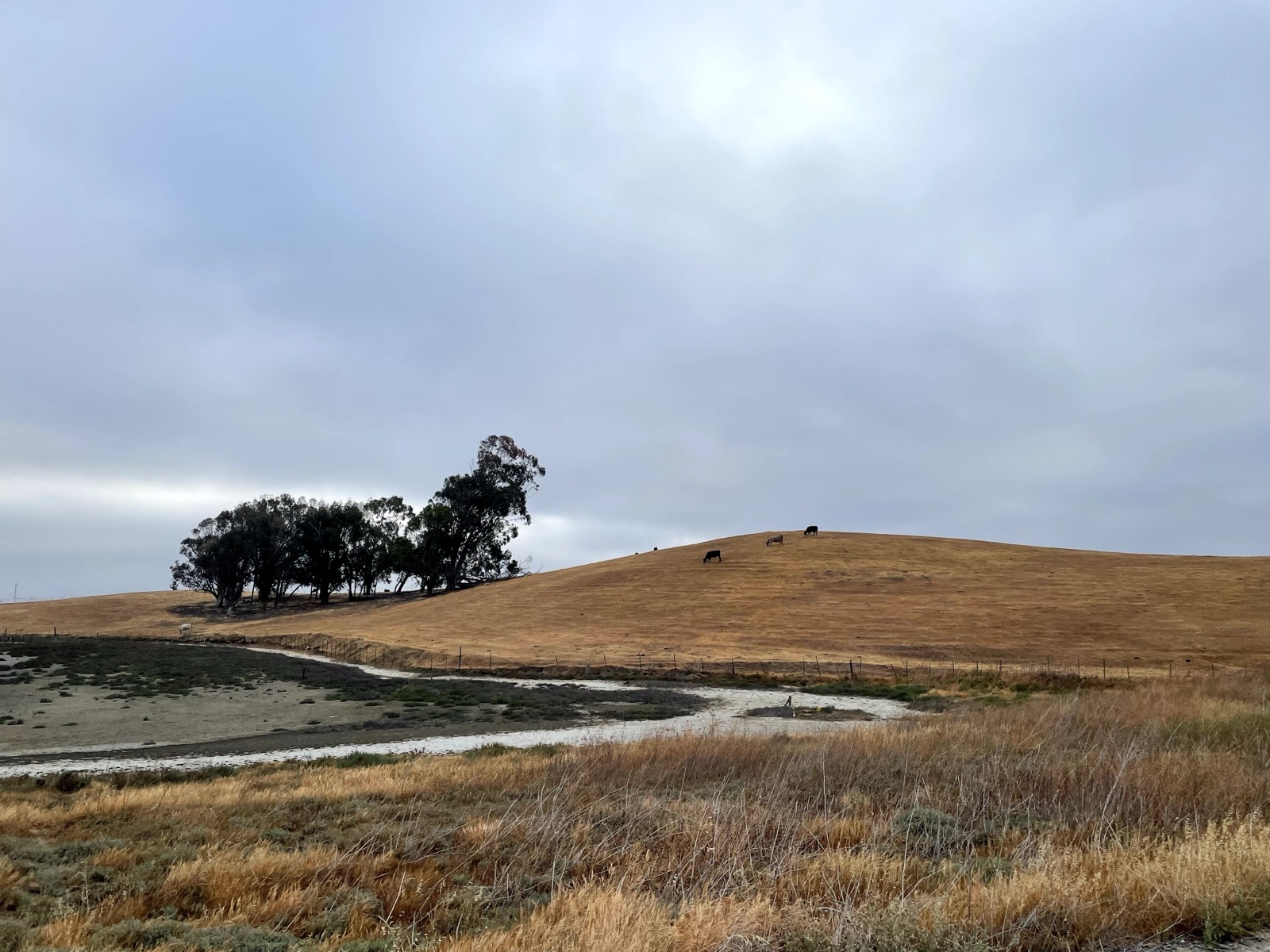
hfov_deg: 67.3
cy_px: 476
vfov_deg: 53.1
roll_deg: +0.2
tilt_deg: +8.0
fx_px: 954
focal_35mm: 26
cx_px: 635
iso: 32
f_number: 1.6
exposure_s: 1/1770
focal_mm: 4.2
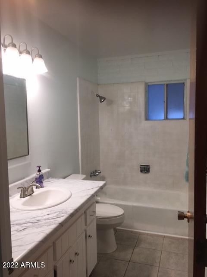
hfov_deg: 48.2
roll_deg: +2.0
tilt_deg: -3.4
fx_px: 231
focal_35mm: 29
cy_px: 138
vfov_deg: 61.7
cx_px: 104
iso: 40
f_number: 2.2
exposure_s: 1/120
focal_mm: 4.15
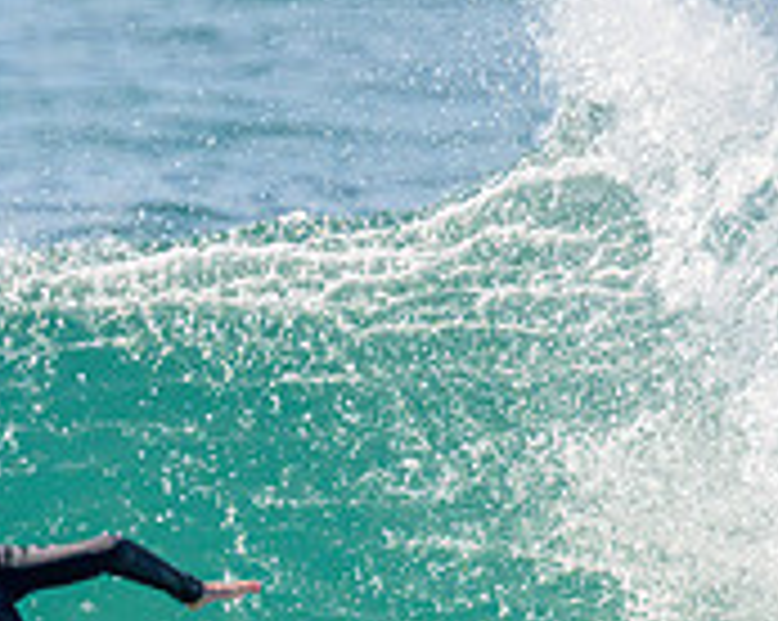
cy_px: 781
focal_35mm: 2728
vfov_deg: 0.6
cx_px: -358
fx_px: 62744
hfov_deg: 0.7
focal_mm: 630
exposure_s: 1/2000
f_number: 11
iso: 1000
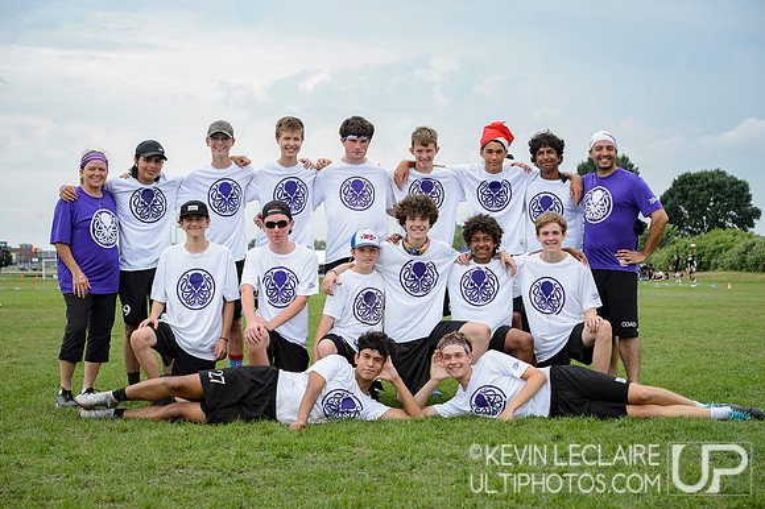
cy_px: 254
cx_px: 382
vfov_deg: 19.4
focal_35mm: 70
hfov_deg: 28.9
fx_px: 1487
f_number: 5.6
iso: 640
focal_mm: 70
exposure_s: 1/1250
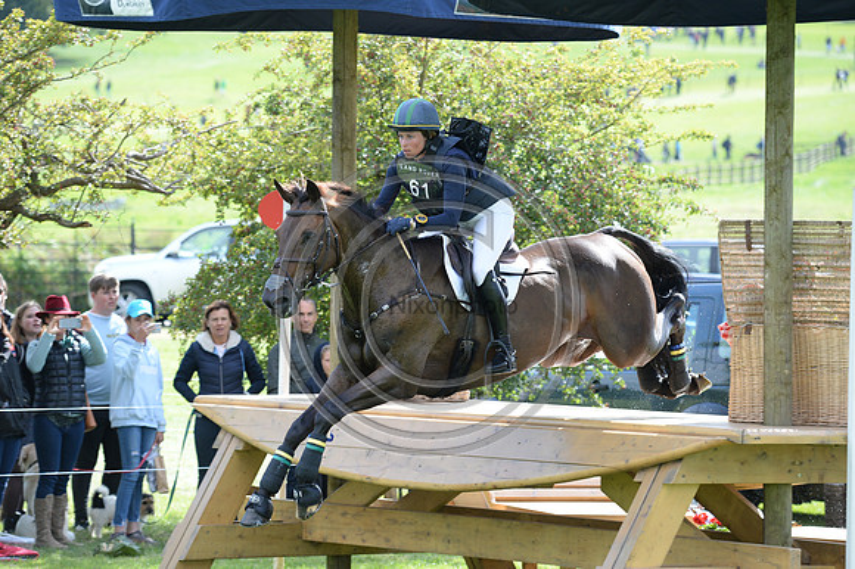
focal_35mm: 195
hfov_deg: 10.6
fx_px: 4628
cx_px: 428
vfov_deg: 7.0
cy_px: 284
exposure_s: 1/800
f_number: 5.6
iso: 800
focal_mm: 195
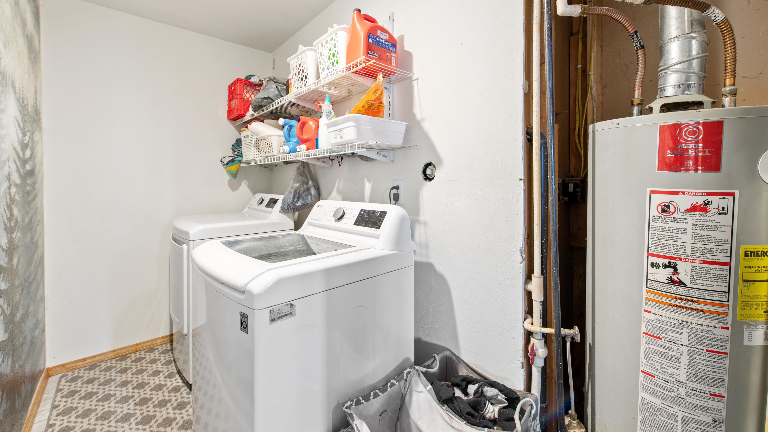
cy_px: 186
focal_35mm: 15
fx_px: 305
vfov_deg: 70.2
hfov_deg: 103.0
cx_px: 377
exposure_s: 6
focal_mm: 14
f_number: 8
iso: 100
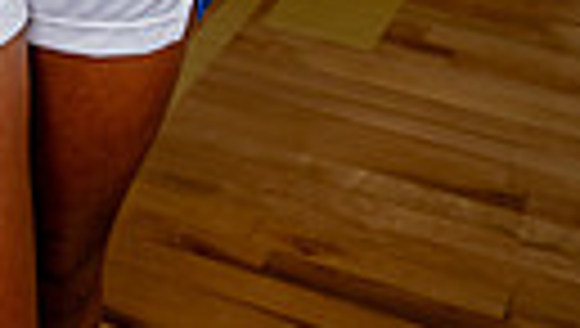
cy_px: -562
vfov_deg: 9.0
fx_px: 1802
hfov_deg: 17.8
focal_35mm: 117
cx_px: -9
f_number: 8
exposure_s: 1/500
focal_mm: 32
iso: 250
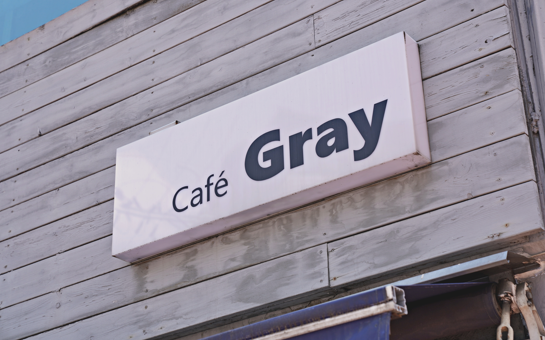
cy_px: 158
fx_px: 1069
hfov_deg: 28.6
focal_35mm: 72
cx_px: 272
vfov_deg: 18.1
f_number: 5.6
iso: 160
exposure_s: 1/160
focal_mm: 70
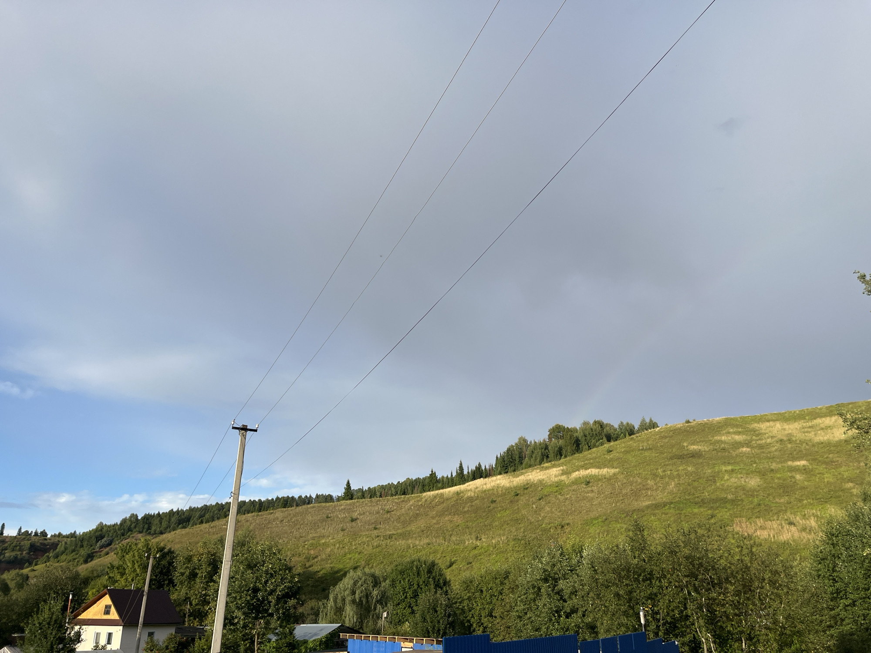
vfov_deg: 53.1
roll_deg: -2.1
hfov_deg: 67.3
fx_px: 654
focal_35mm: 26
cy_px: 326
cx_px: 436
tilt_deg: +28.2
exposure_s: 1/2463
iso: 50
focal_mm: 5.1
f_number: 1.6
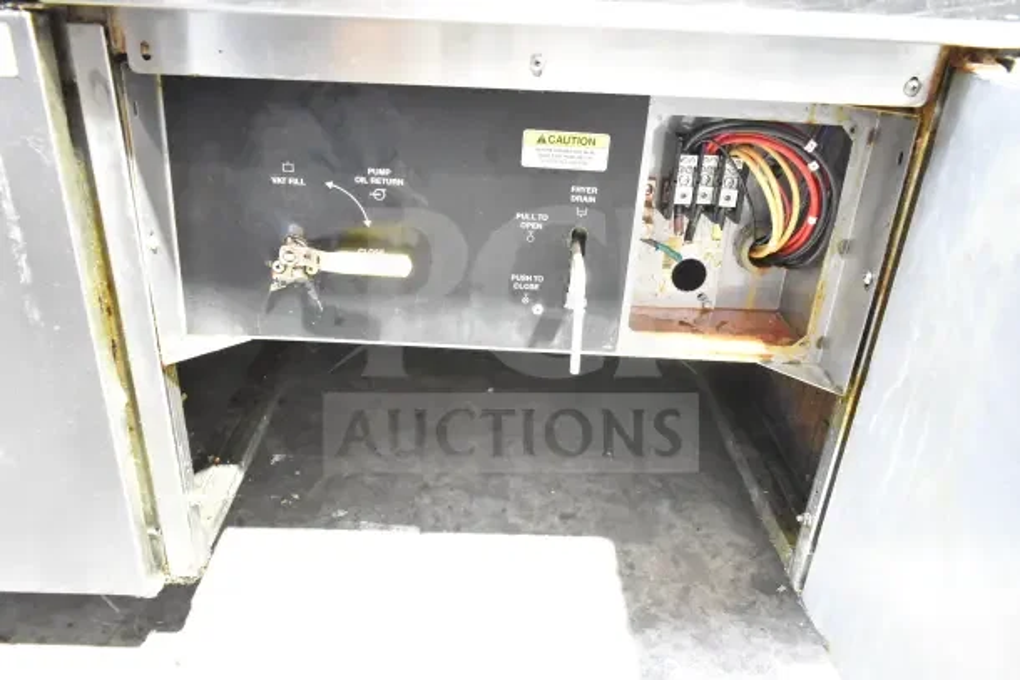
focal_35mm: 27
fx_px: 765
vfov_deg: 48.0
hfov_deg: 67.4
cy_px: 340
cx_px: 510
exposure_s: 1/30
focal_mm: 18
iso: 12800
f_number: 3.5
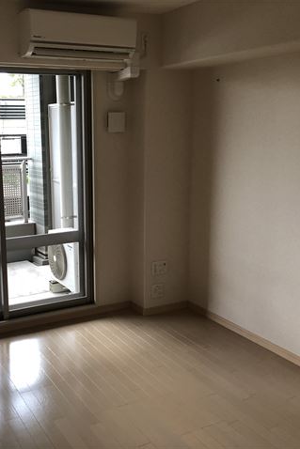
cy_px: 224
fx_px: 487
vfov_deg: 49.5
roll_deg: +0.8
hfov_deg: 33.8
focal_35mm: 39
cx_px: 90
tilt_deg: -11.2
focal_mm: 3.99
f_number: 1.8
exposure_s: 1/33
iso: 32
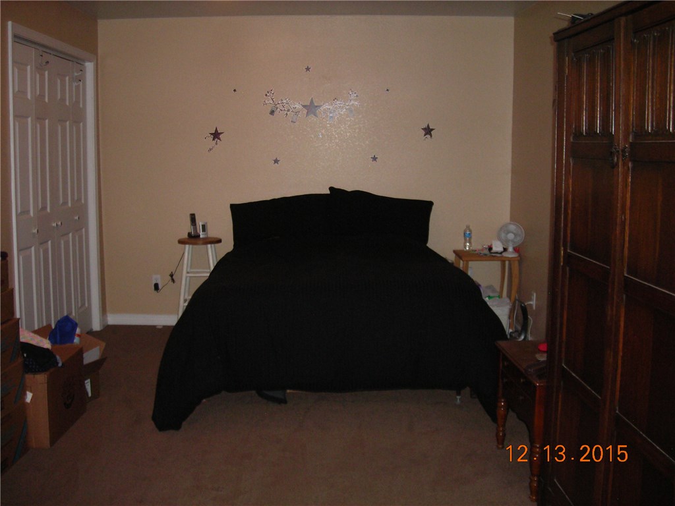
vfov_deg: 37.7
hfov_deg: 49.0
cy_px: 253
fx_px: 741
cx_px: 338
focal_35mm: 38
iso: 200
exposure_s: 1/60.1
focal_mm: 6.3
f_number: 3.2
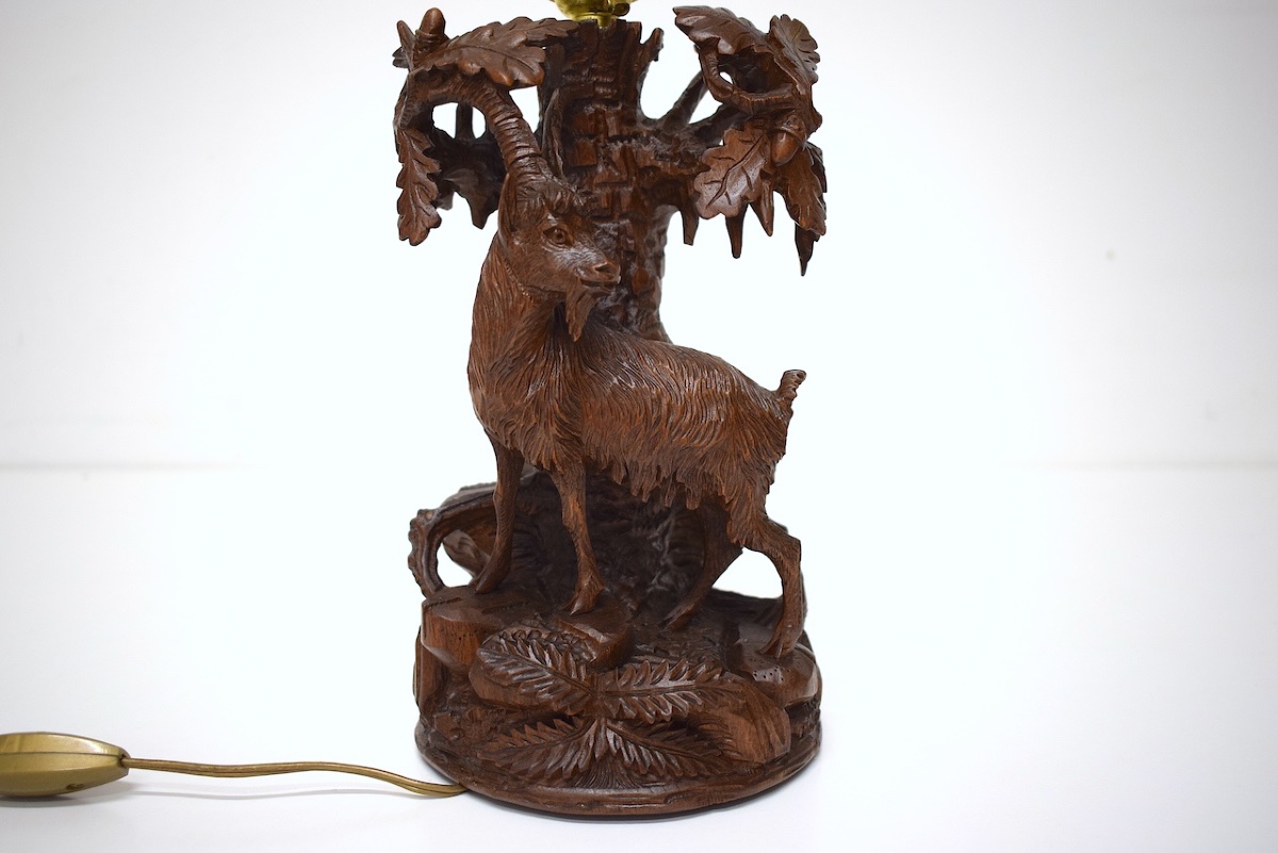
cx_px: 639
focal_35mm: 38
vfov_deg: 35.5
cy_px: 426
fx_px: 1332
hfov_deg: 51.3
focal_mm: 25
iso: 560
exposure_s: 1/60
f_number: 4
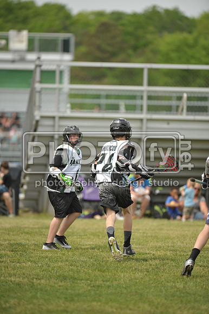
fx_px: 2964
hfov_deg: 4.0
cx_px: 104
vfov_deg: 6.1
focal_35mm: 340
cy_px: 157
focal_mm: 340
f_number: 4
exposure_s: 1/3200
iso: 800
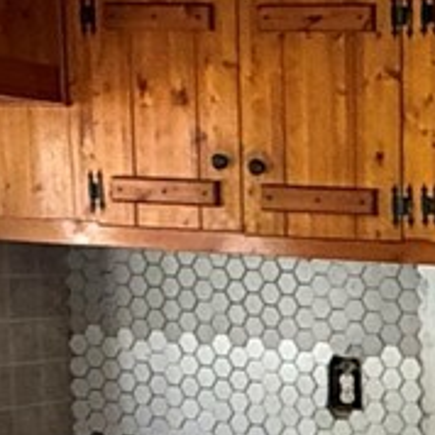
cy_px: 582
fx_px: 1578
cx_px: 674
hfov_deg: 14.5
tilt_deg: -11.7
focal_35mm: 111
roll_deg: -1.5
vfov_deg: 14.9
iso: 320
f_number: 2.2
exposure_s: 1/88
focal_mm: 2.22
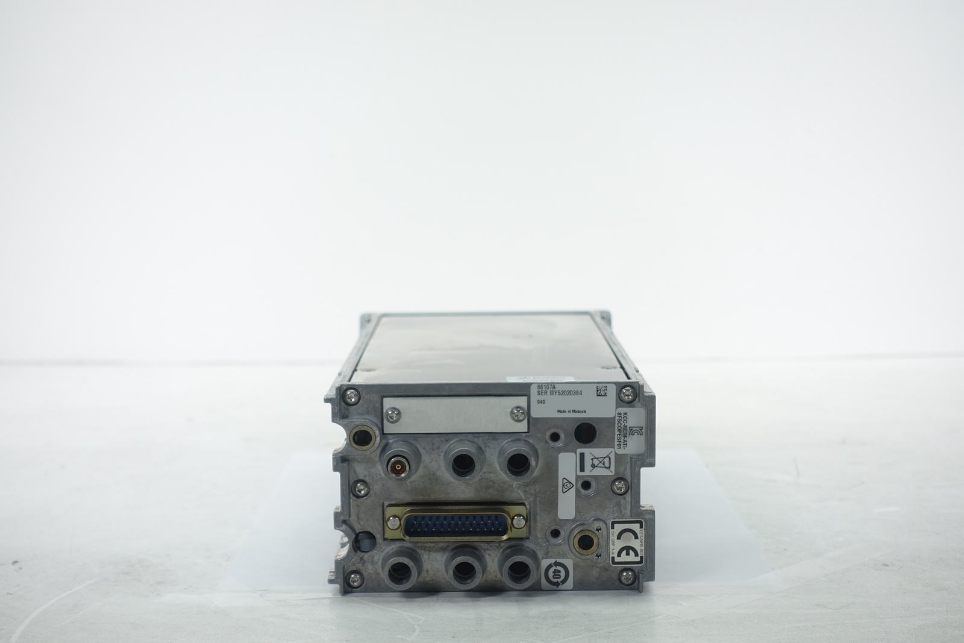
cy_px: 322
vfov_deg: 19.5
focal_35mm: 70
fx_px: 1874
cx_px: 482
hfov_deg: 28.8
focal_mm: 25.7
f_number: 4
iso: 125
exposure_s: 1/125
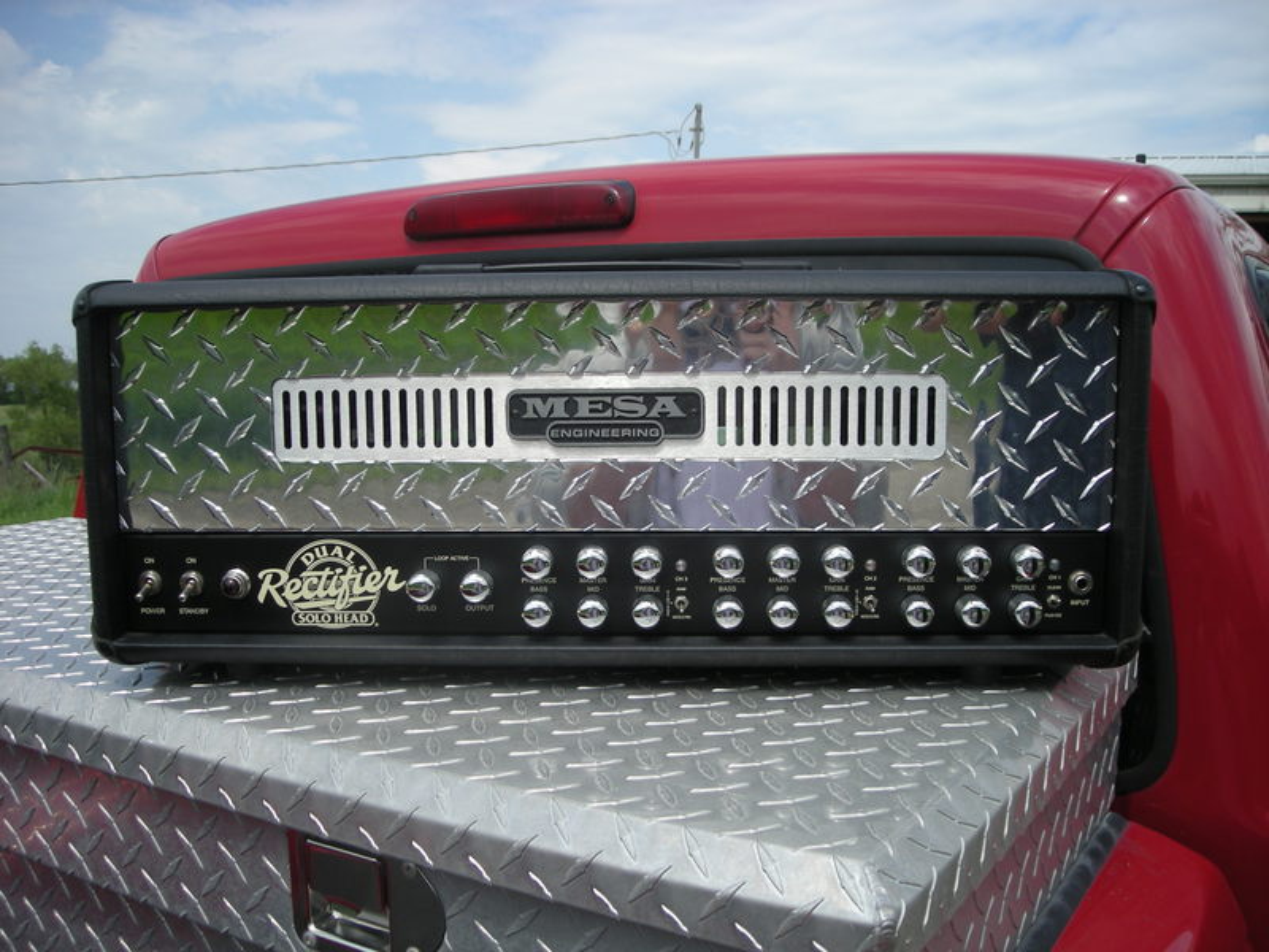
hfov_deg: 52.6
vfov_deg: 40.7
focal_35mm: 35
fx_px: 1283
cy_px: 476
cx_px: 634
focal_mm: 5.7
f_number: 5.7
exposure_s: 1/237
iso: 50
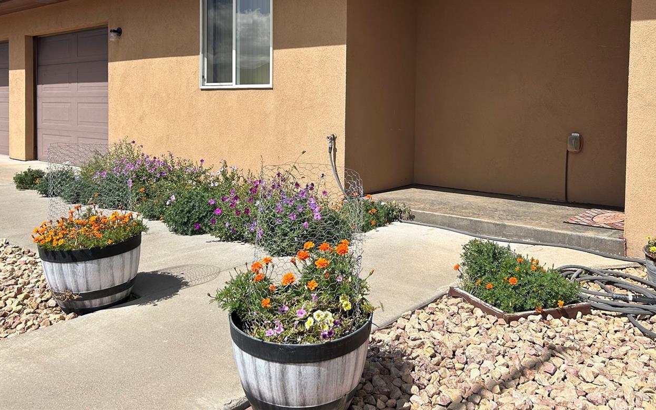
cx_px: 338
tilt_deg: -3.8
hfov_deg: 59.6
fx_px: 572
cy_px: 125
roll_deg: -0.9
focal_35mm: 32
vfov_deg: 38.8
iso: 50
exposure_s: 1/5319
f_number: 1.5
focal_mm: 5.7
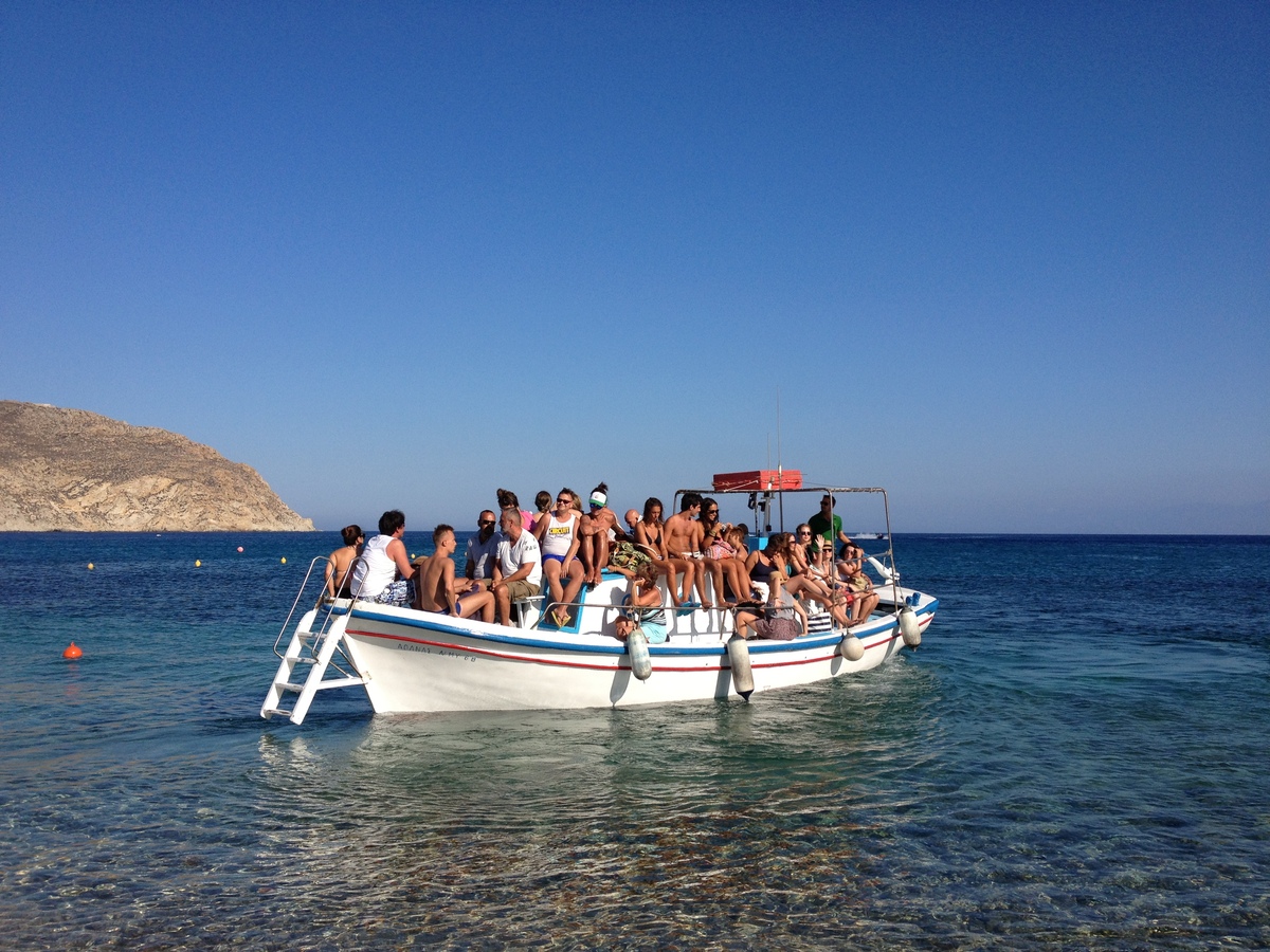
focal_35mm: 35
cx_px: 635
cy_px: 476
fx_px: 1284
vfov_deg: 40.7
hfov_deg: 52.6
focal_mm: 4.28
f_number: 2.4
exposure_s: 1/2304
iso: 50
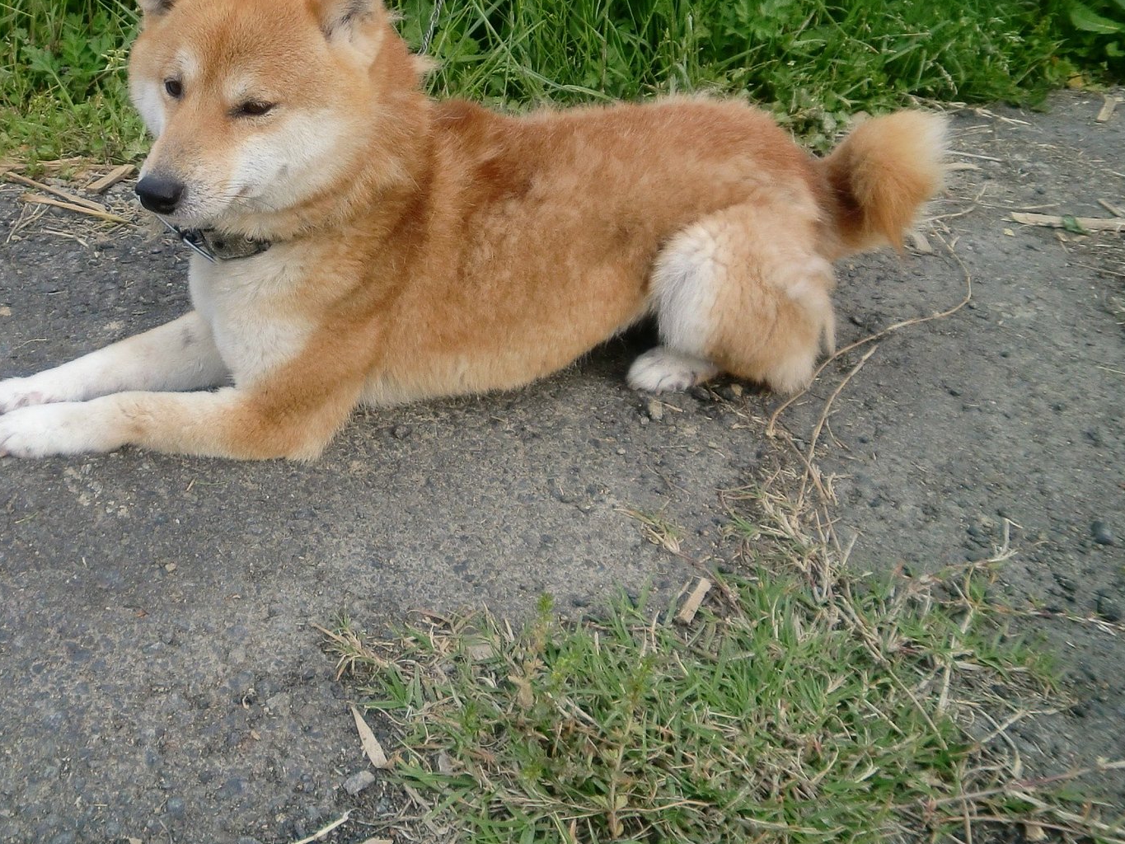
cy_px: 280
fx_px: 1365
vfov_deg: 34.0
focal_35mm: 42
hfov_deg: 43.9
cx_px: 340
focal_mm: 4.65
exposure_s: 1/640
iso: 100
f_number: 2.6
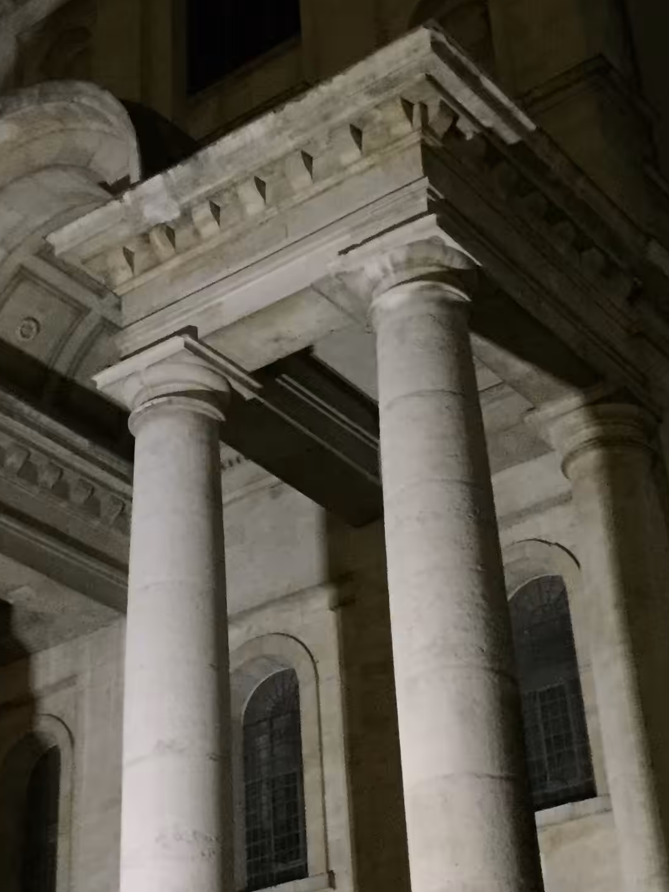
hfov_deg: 22.1
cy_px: 355
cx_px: 210
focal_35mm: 66
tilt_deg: +33.1
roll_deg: +1.7
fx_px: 1700
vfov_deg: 29.3
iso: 320
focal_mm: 4.15
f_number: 2.2
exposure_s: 1/17
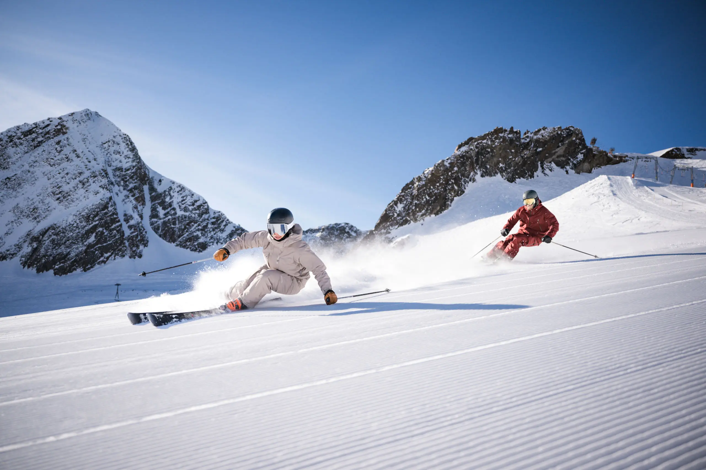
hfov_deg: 62.8
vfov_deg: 44.3
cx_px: 353
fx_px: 578
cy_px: 235
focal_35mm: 30
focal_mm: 29.5
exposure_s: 1/6400
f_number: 2.8
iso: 160
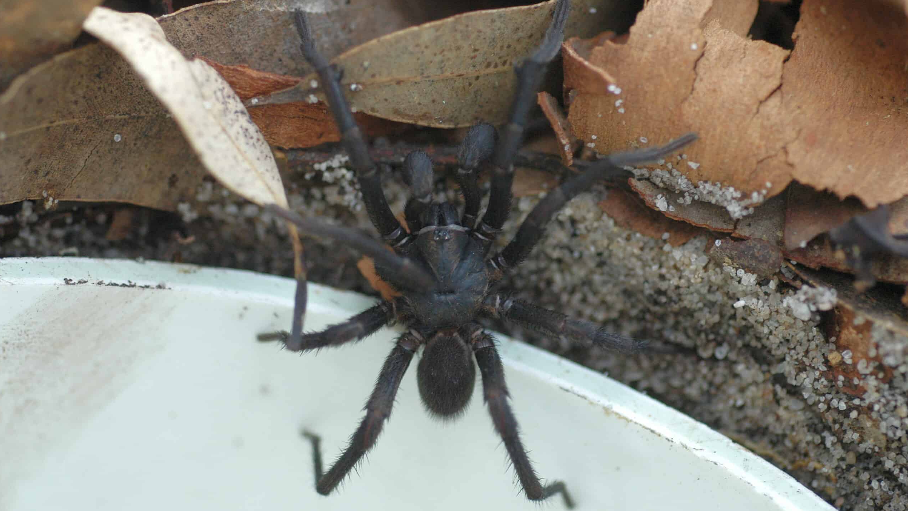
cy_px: 264
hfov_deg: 22.5
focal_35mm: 95
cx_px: 454
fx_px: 2287
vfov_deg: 12.7
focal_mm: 60
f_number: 4
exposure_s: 1/60
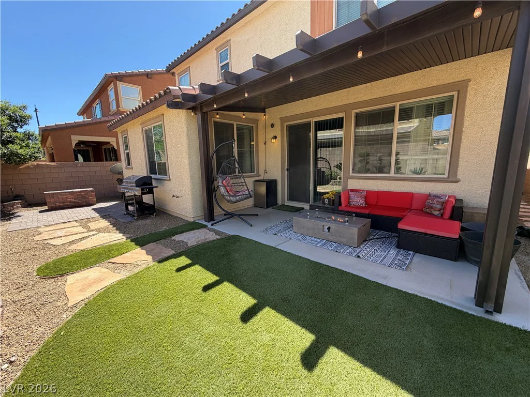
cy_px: 198
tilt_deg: -11.2
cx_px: 265
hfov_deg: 102.1
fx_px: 214
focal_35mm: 14
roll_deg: +1.3
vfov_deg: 85.7
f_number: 2.2
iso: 50
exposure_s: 1/502
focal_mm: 2.22
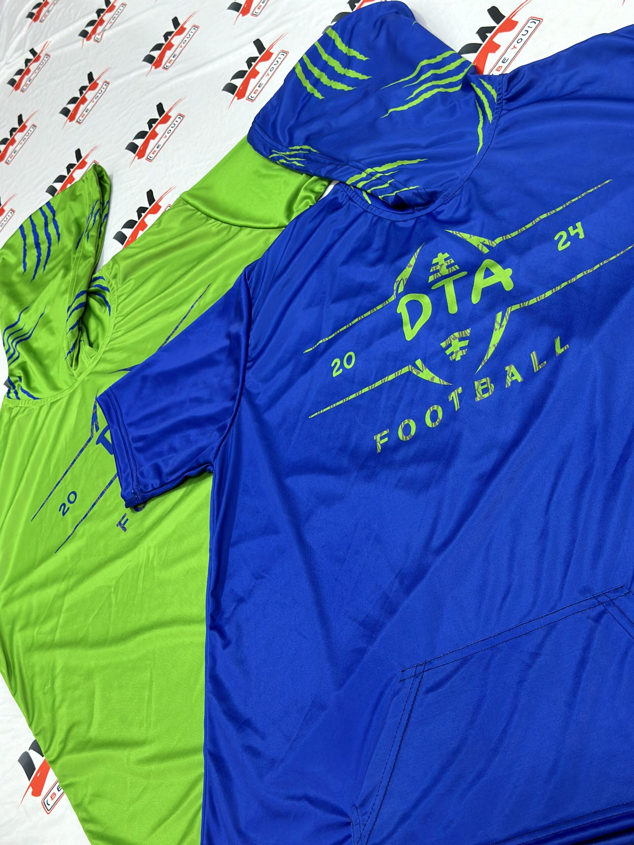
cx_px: 317
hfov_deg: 30.3
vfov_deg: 39.7
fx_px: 1172
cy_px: 422
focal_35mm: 48
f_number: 1.78
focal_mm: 6.86
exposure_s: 1/50
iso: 200
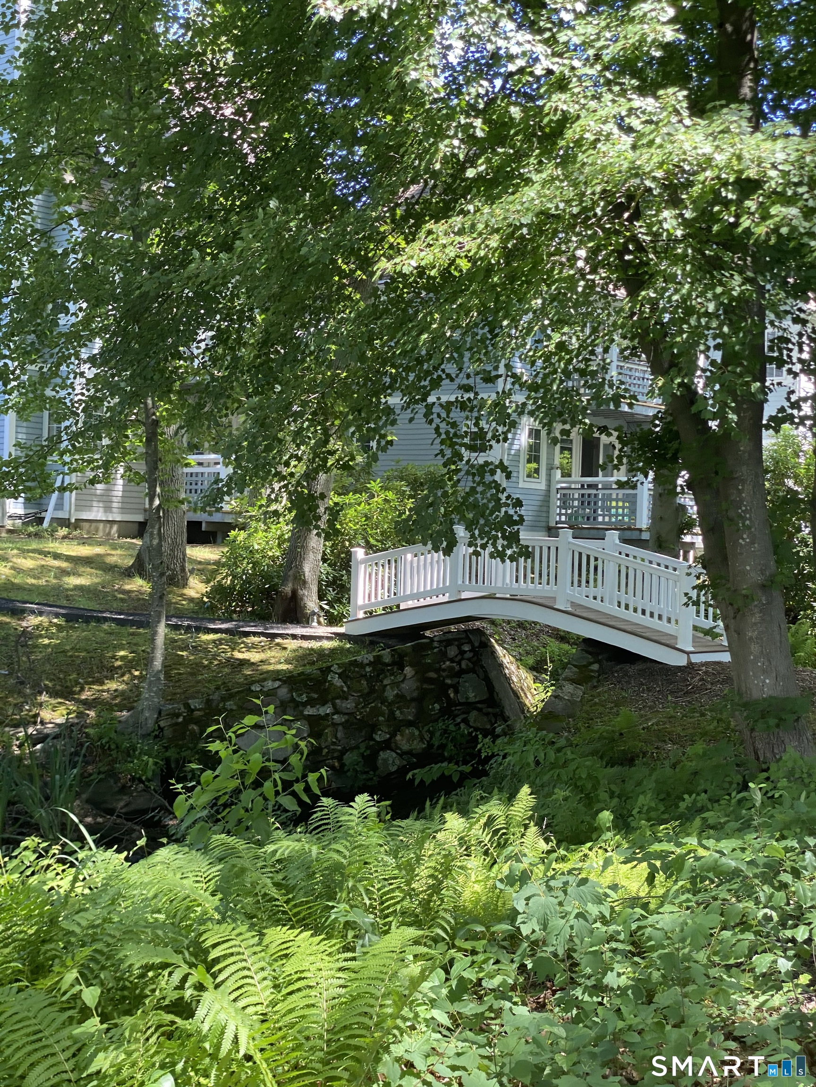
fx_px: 1634
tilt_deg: +0.4
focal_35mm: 52
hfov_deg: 28.0
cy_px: 544
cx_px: 408
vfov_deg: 36.8
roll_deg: -3.2
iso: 40
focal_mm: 6
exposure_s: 1/122
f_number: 2
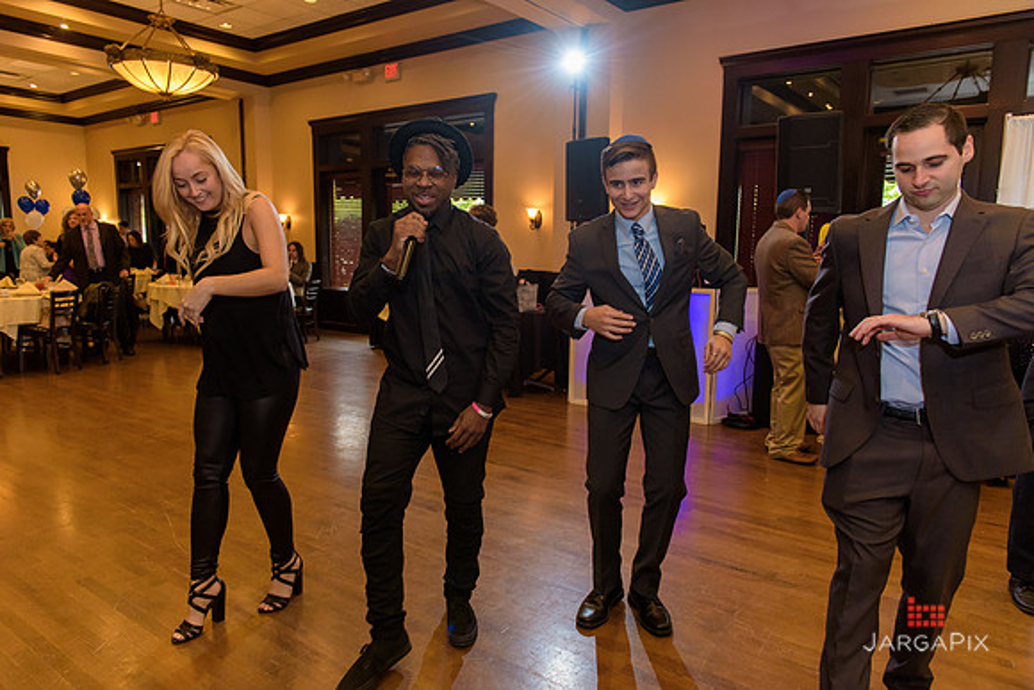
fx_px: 689
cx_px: 517
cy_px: 345
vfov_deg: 53.2
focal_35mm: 24
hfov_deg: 73.7
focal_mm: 24
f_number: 3.2
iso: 1600
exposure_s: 1/125
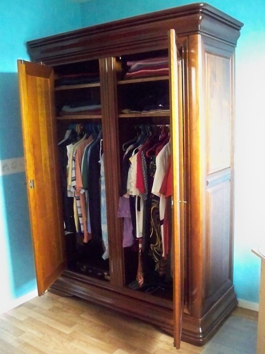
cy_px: 177
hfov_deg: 40.7
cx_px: 132
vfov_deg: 52.6
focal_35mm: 35
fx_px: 357
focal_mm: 6.3
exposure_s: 1/30
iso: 3200
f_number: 3.1
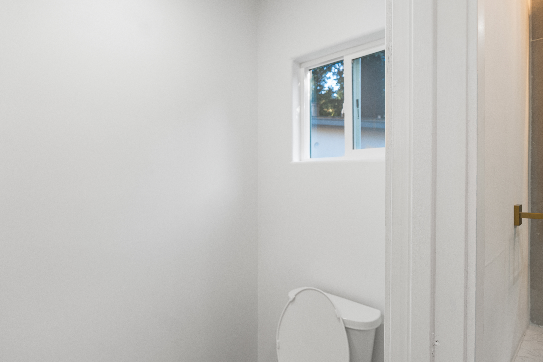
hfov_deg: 77.3
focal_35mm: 22
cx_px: 206
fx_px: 332
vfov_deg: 57.2
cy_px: 182
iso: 400
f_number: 4
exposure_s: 1/25
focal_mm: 16
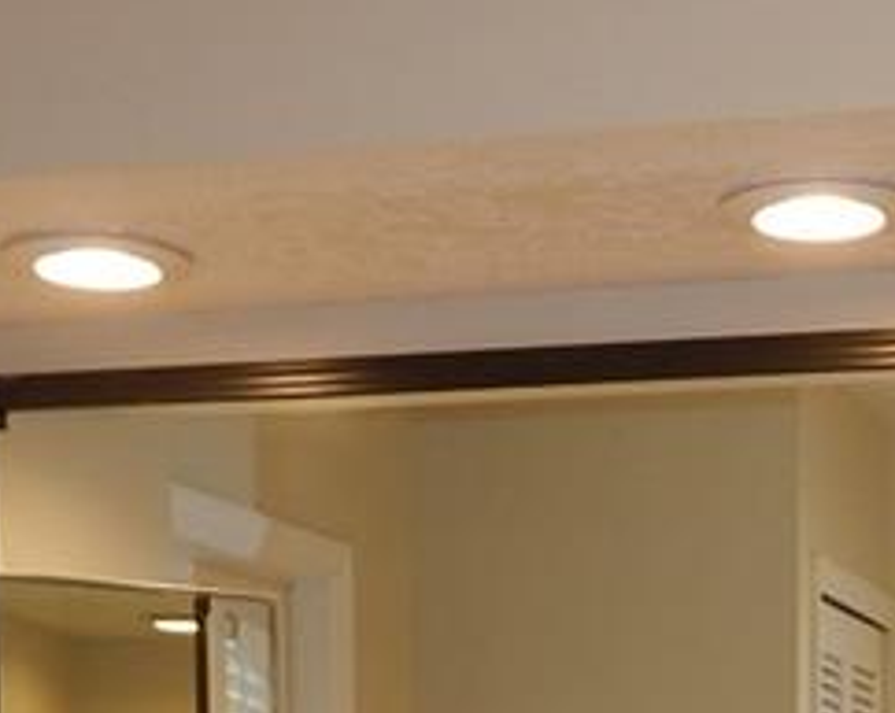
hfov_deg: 20.7
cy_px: 1227
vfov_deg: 15.0
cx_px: 780
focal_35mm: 91
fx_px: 2408
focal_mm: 4
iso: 125
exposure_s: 1/50
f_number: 3
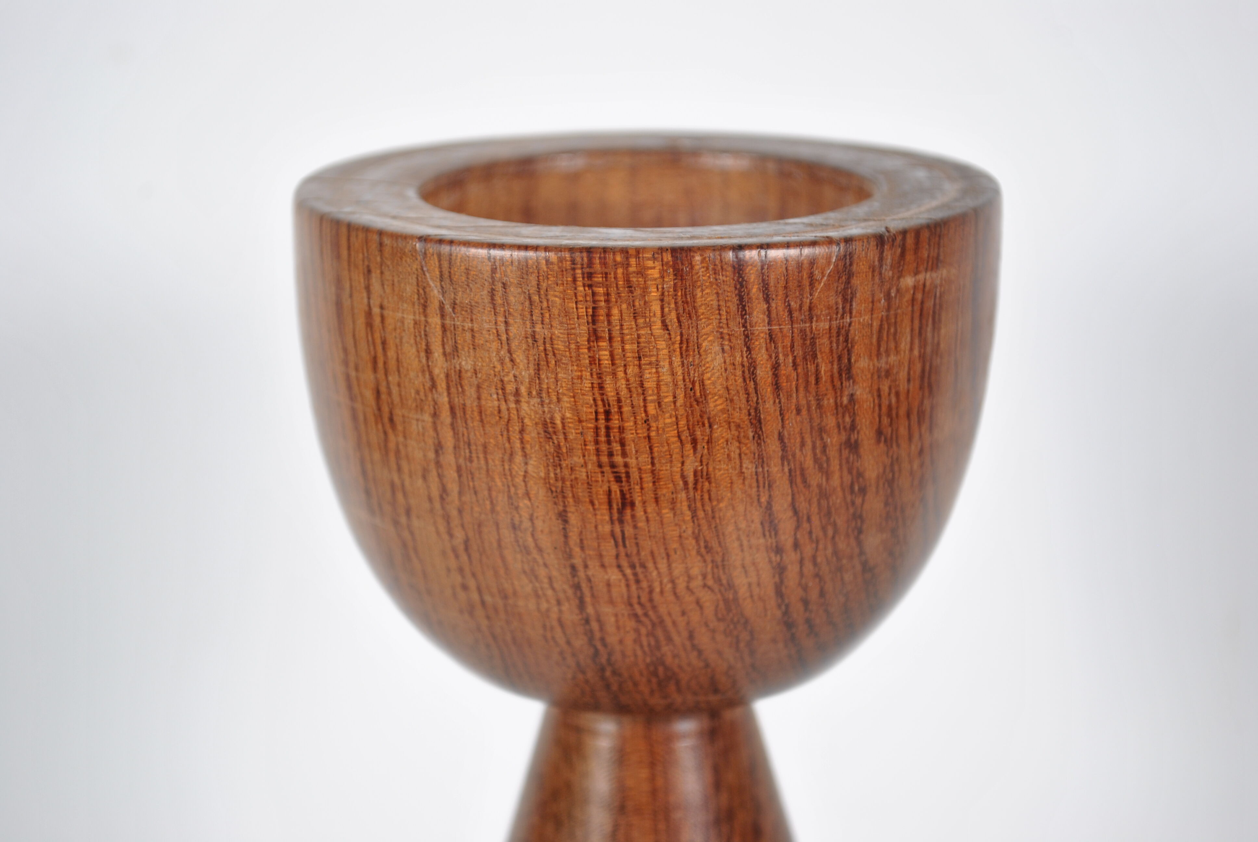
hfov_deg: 24.6
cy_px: 421
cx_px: 629
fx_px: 2886
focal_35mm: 82
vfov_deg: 16.6
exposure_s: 1/80
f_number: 5.6
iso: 200
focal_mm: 55
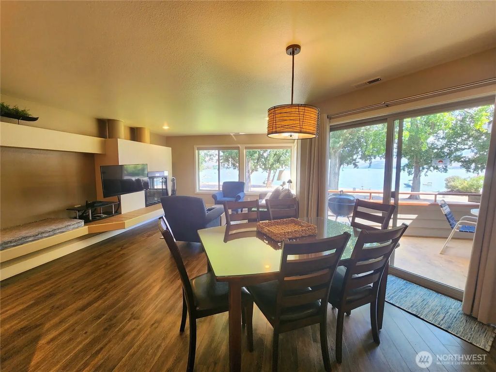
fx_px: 186
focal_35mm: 13
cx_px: 248
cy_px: 186
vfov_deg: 89.9
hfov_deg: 106.2
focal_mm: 2.2
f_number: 2.2
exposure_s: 1/60.2
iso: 80
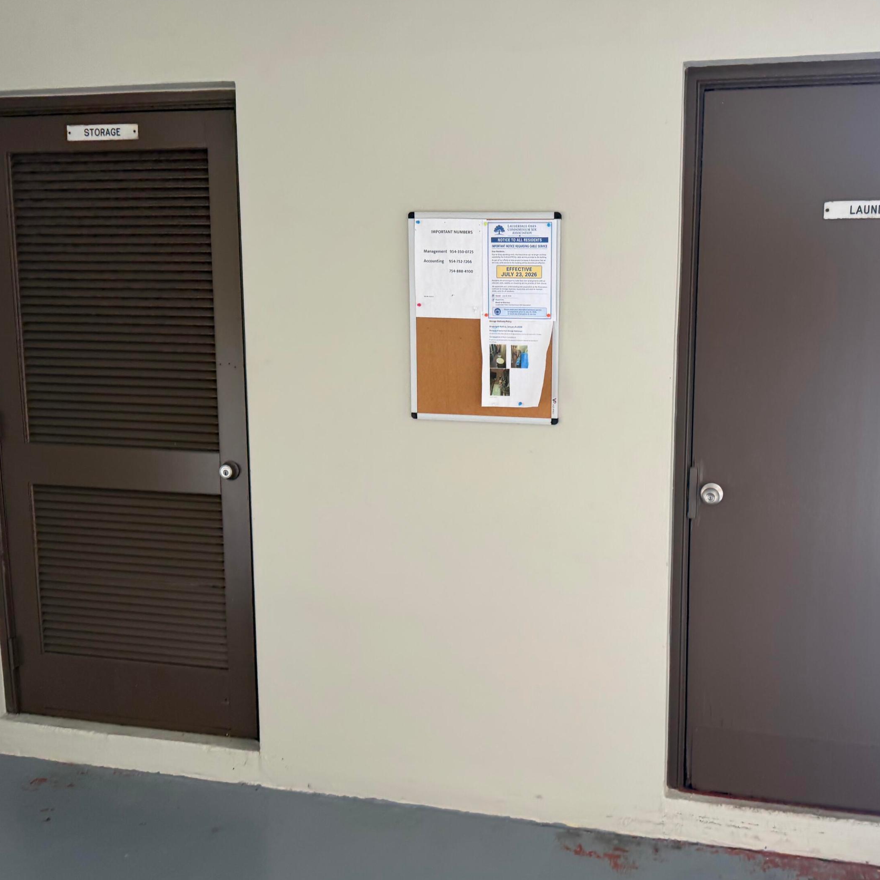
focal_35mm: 29
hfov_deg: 54.3
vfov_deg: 55.6
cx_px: 599
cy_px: 439
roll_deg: -1.1
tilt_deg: -8.2
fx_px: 834
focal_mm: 6.76
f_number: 1.78
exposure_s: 1/121
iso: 125
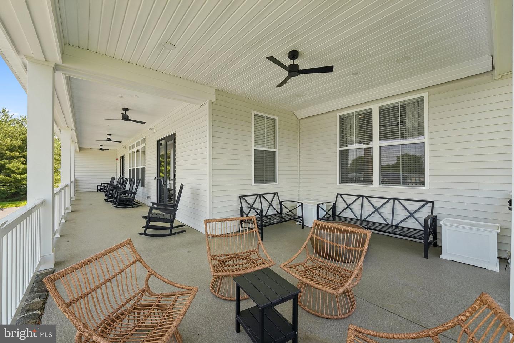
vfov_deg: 81.2
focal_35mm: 14
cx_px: 257
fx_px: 200
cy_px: 172
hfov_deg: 104.3
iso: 500
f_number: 8
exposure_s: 1/320
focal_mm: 14
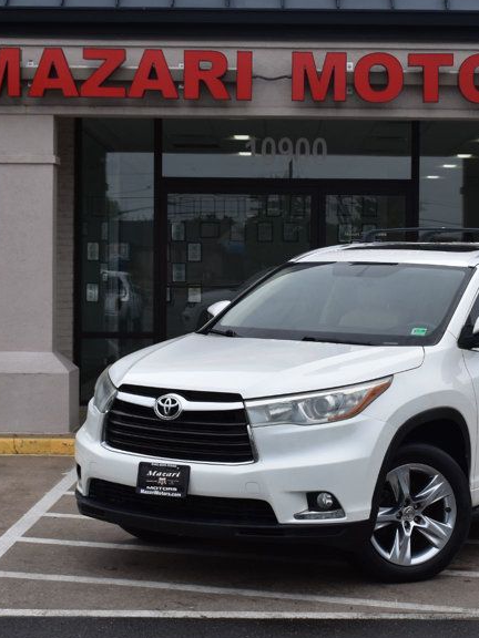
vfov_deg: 23.8
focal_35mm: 82
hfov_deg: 18.0
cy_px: 339
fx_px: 1513
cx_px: 309
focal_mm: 32
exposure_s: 1/400
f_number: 11
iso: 400
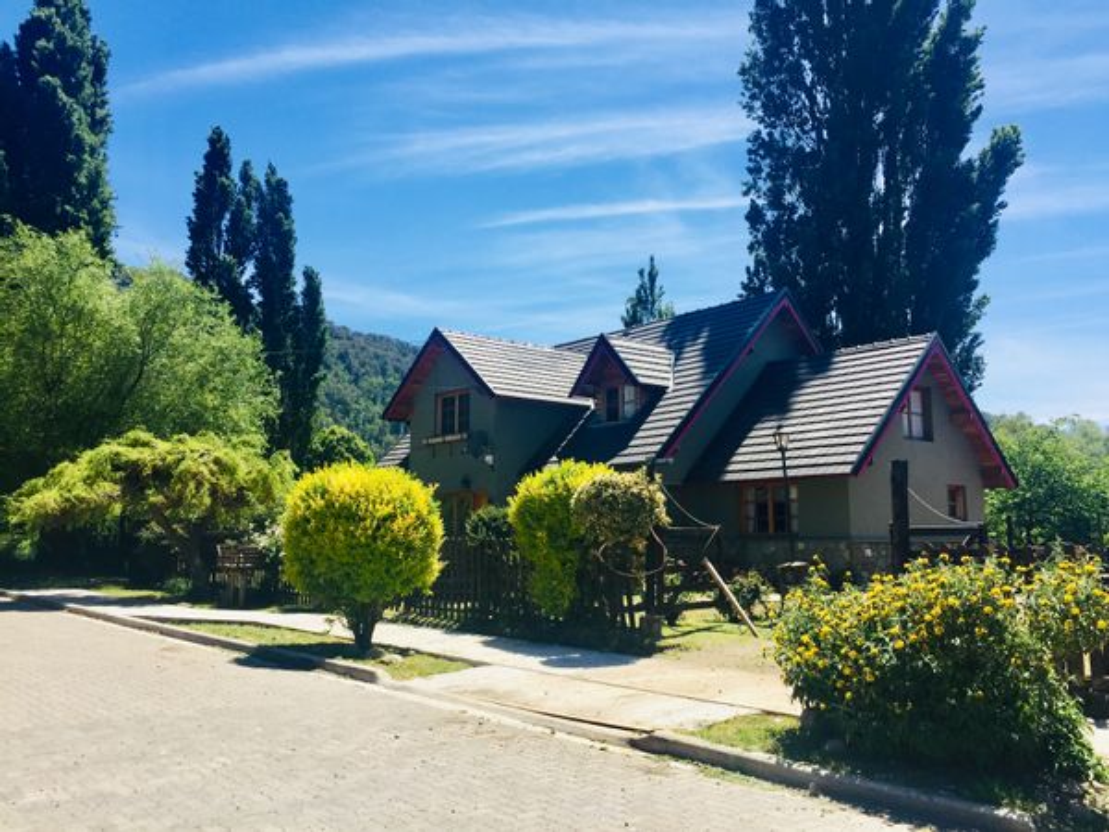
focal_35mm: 29
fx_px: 929
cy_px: 416
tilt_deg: +8.2
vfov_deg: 48.2
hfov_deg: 61.7
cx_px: 554
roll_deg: -0.2
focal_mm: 4.15
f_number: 2.2
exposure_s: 1/1522
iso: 32
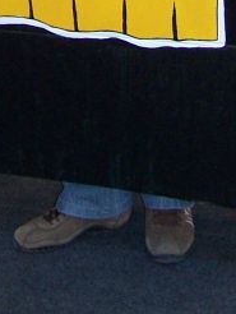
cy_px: -236
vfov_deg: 11.6
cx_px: 33
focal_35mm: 158
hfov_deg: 9.4
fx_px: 1434
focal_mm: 6.3
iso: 140
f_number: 2.8
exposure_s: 1/60
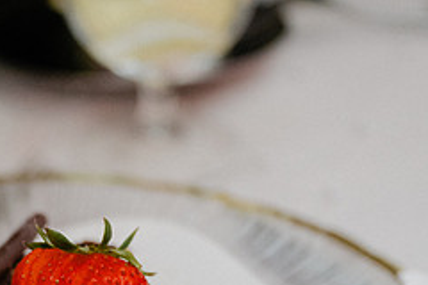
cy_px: 343
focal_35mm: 140
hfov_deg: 14.5
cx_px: 52
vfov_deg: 9.7
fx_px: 1664
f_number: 2.8
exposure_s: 1/125
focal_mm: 58
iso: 3200
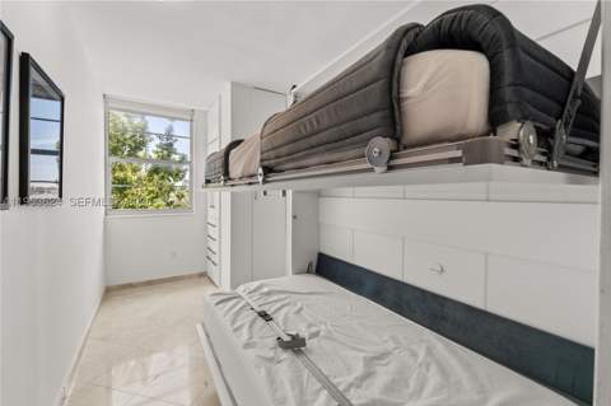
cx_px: 306
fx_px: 237
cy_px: 203
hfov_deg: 104.3
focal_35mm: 14
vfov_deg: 81.1
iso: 250
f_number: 11
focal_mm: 14
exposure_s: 1/2.5
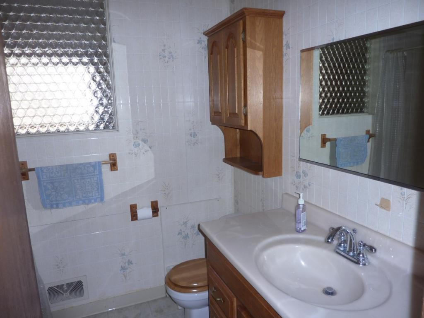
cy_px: 159
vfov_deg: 54.9
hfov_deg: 69.4
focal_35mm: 25
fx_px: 306
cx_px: 212
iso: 100
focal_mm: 4.1
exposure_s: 1/60
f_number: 3.3
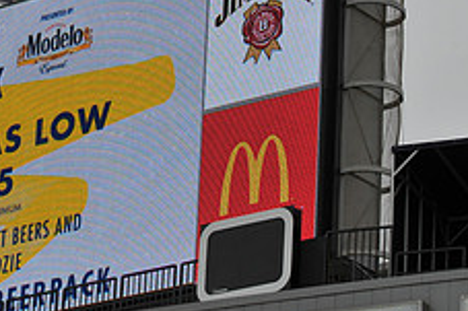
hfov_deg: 8.2
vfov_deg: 5.5
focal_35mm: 250
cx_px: 31
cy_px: 109
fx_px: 3248
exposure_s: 1/320
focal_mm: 98
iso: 400
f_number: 9
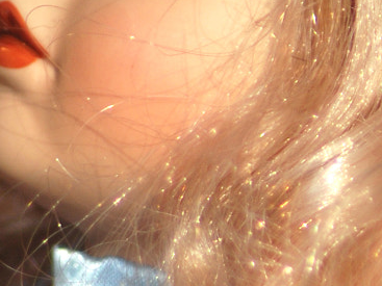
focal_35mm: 1889
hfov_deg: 1.1
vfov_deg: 0.8
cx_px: 224
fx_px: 20839
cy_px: 229
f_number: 5.6
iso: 160
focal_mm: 300
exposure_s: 1/500
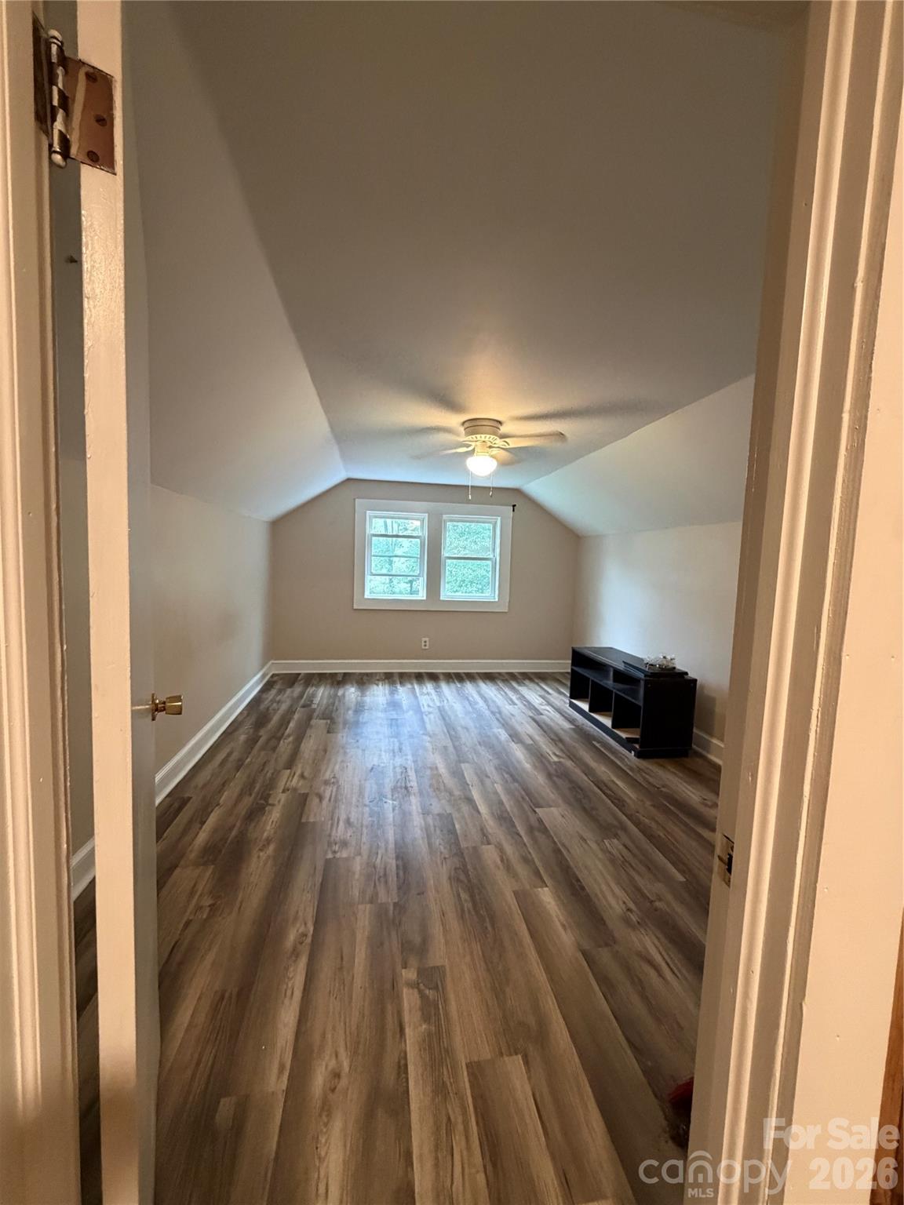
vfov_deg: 102.1
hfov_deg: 85.7
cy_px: 602
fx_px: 487
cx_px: 452
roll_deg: -1.5
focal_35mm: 14
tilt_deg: -4.2
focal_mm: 2.22
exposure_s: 1/60
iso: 500
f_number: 2.2
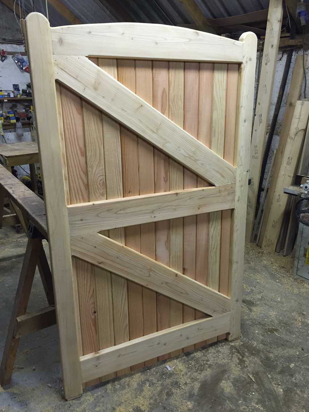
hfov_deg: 48.2
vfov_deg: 61.7
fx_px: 345
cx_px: 154
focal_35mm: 29
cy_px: 206
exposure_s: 1/33
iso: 160
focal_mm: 4.15
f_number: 2.2
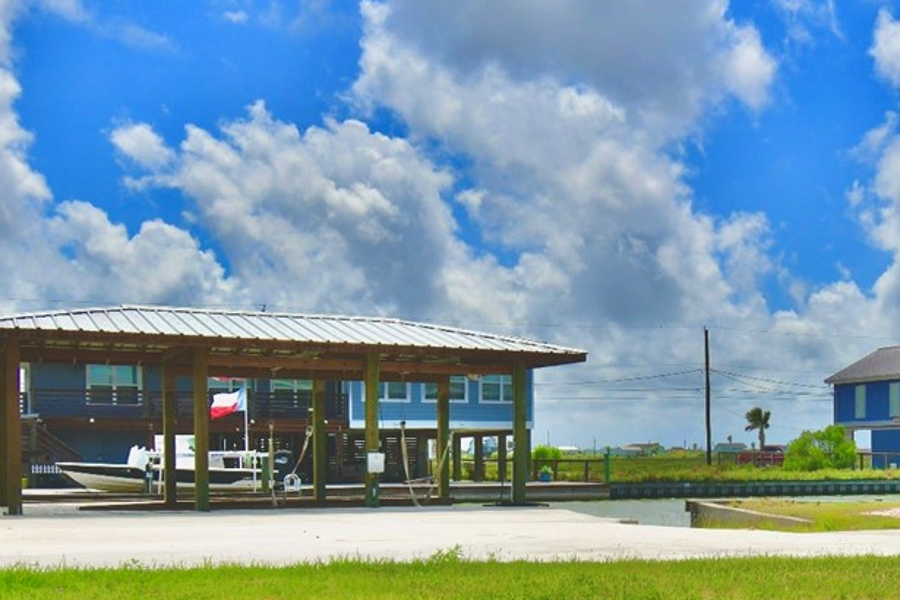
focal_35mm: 53
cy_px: 495
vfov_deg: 25.0
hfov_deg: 36.9
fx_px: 1325
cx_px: 638
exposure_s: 1/800
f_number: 9
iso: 200
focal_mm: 20
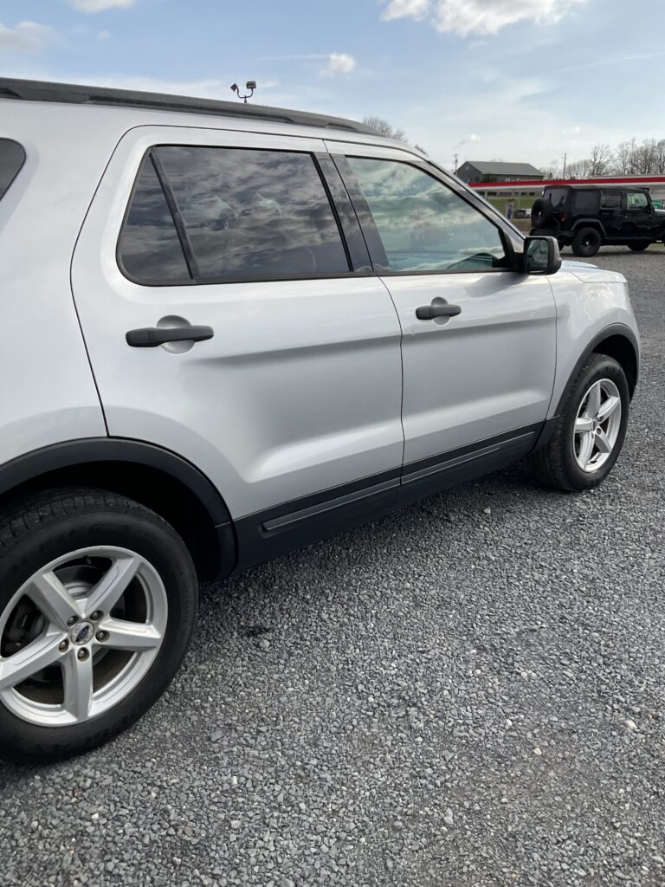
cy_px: 444
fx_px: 743
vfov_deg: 61.7
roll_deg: -0.5
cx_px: 332
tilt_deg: -17.0
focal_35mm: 29
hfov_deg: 48.2
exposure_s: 1/1534
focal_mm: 3
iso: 16
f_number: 1.8
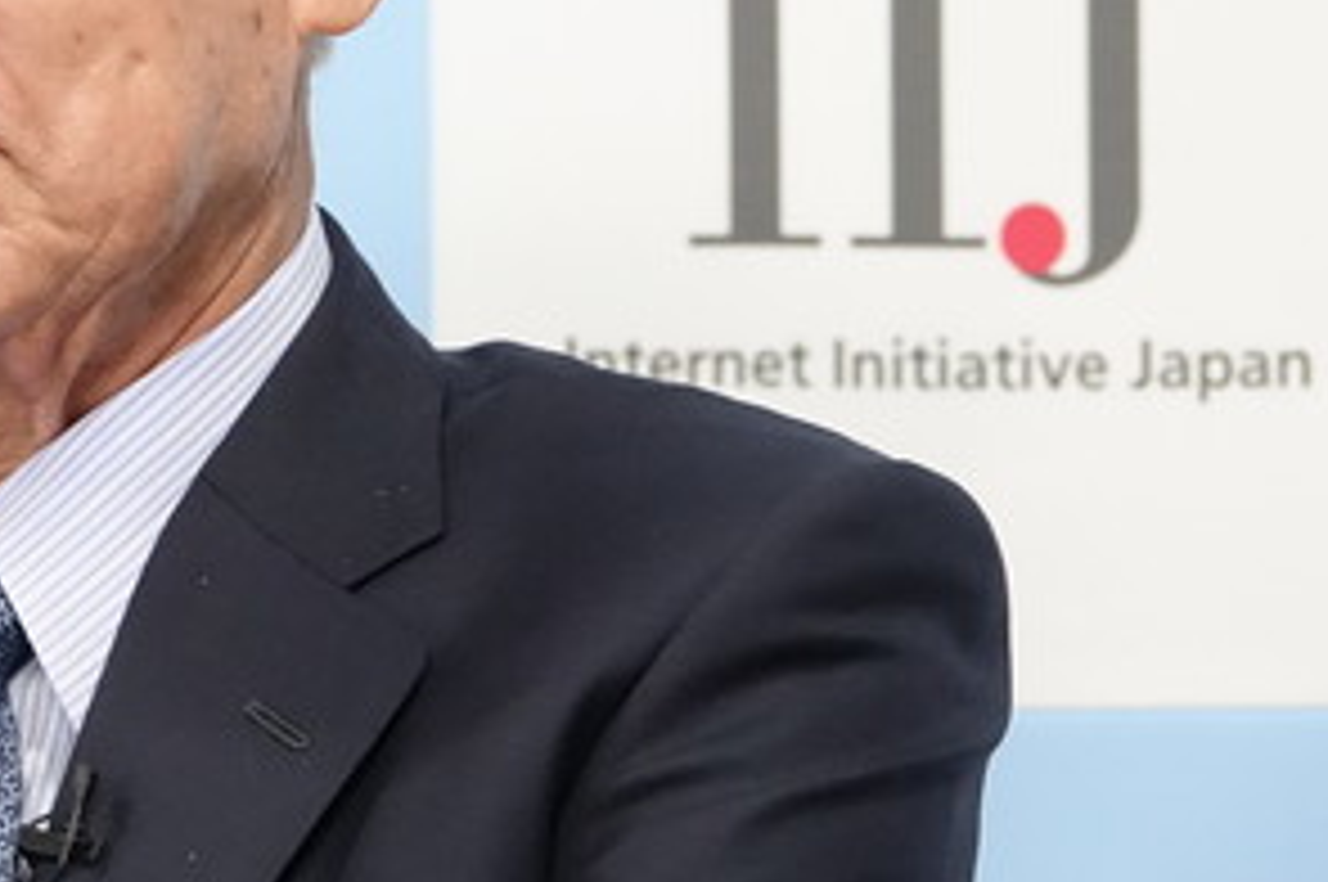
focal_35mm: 345
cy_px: -72
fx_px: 12712
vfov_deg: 4.0
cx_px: 50
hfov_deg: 6.0
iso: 1600
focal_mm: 56.39
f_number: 4
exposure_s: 1/160
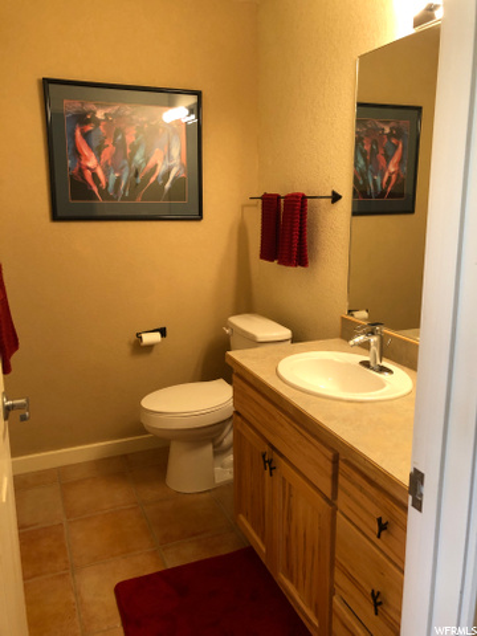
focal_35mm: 28
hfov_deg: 49.7
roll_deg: +0.3
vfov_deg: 63.4
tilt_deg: -13.8
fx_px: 514
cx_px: 238
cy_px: 318
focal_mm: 4
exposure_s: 1/15
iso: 50
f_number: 1.8
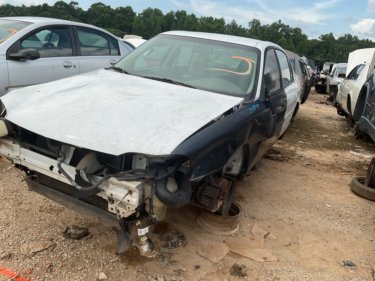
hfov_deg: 61.7
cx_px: 188
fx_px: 314
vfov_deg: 48.2
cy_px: 140
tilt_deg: -16.1
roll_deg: -6.3
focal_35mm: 29
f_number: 1.8
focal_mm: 3
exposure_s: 1/1451
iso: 16
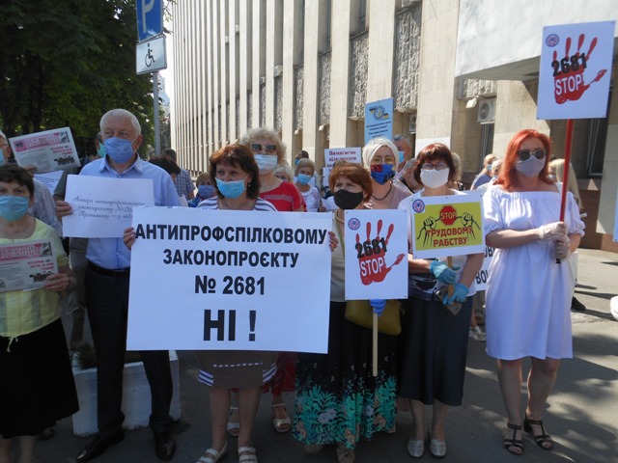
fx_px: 518
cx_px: 309
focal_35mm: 29
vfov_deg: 48.2
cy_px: 232
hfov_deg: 61.7
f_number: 3.3
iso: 80
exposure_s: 1/400
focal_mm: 5.2
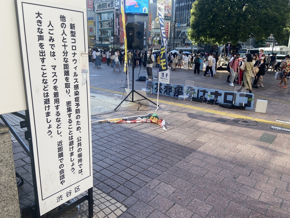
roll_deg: -2.7
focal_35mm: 26
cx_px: 145
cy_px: 109
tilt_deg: -15.1
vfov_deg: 53.1
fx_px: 218
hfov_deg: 67.3
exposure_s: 1/890
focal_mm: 4.25
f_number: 1.8
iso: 32
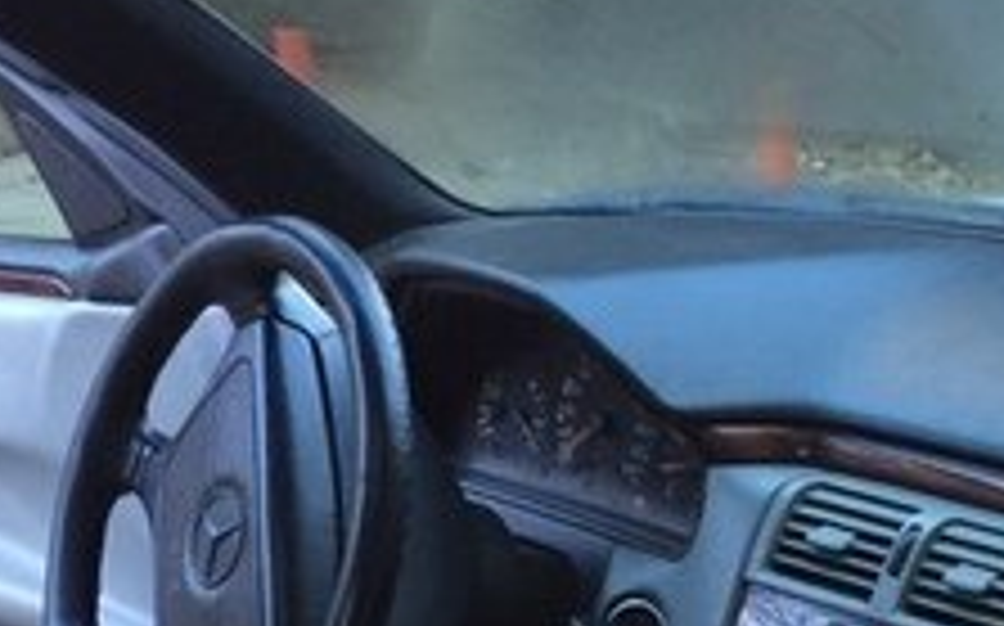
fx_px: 2488
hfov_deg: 22.2
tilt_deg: -19.7
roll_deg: +0.3
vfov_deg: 13.9
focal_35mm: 91
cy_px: 768
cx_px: 945
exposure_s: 1/33
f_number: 2.2
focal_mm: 4.15
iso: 40
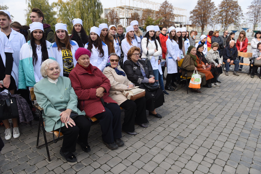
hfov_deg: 73.7
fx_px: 174
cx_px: 130
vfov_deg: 53.2
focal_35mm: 24
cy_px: 87
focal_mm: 24
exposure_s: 1/1250
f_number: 5
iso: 400
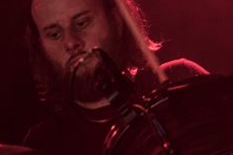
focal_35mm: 460
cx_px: 136
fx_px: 2975
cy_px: 132
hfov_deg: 4.5
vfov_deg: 3.0
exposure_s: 1/100
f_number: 2.8
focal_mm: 98
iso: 800
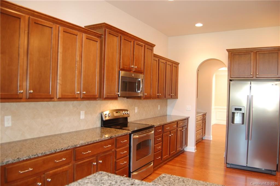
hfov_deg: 67.4
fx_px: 210
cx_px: 140
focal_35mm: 27
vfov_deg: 47.8
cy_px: 93
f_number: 3.5
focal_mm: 18
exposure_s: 1/13
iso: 400
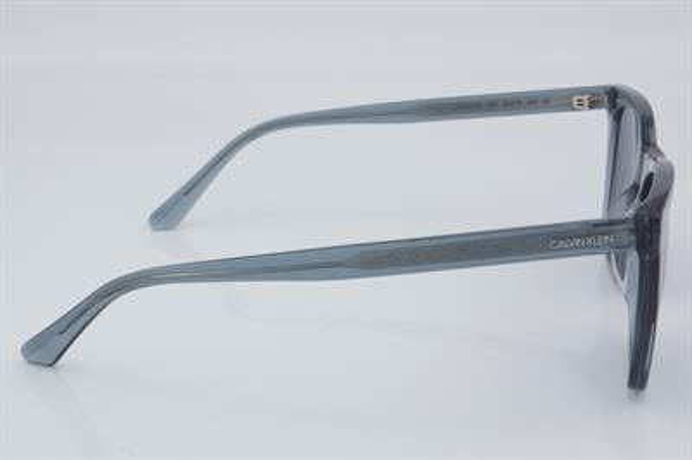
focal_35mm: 75
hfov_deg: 27.0
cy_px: 230
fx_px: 1440
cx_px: 346
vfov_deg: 18.2
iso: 100
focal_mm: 50
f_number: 32
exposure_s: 1/4
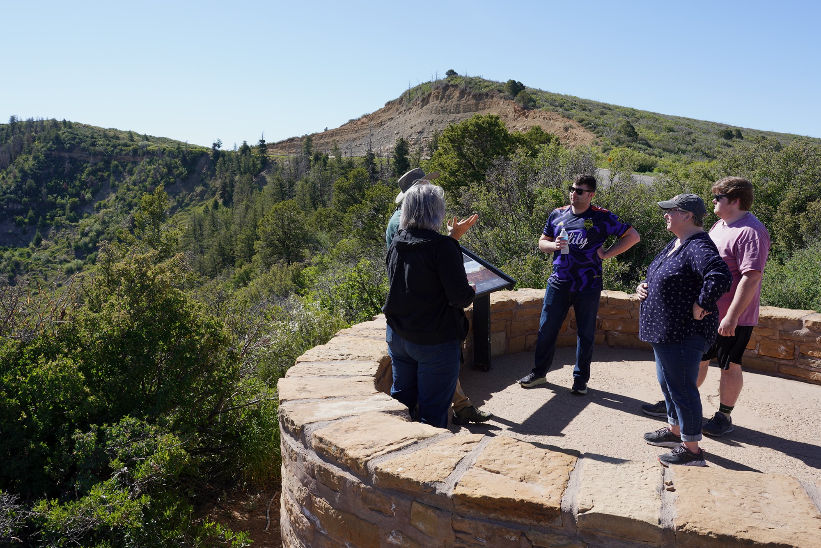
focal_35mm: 28
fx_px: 639
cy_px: 274
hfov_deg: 65.5
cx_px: 410
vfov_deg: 46.4
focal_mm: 28
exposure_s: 1/100
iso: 100
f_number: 11
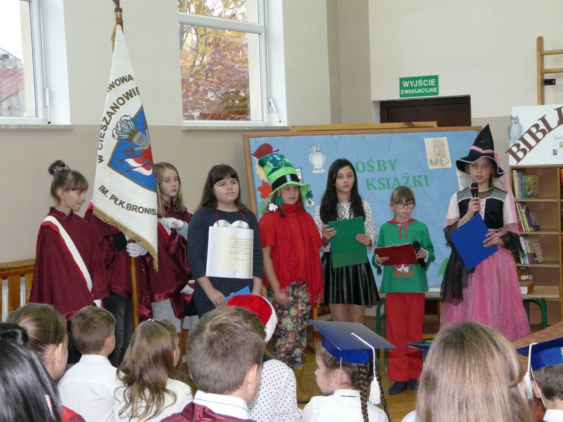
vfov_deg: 21.9
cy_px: 211
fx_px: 1090
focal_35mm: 67
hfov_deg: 29.0
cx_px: 282
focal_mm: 11.1
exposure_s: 1/50
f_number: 3.2
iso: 400
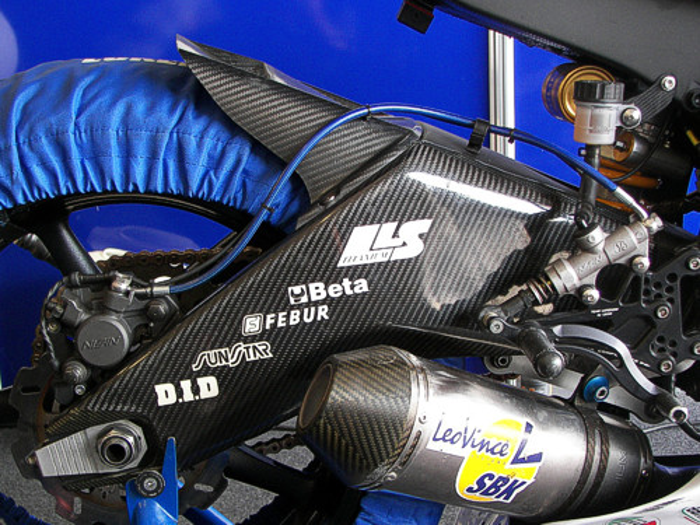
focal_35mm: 54
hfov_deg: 35.5
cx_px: 350
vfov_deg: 27.0
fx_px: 1092
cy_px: 262
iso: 80
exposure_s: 1/30
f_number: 2.8
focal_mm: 8.9
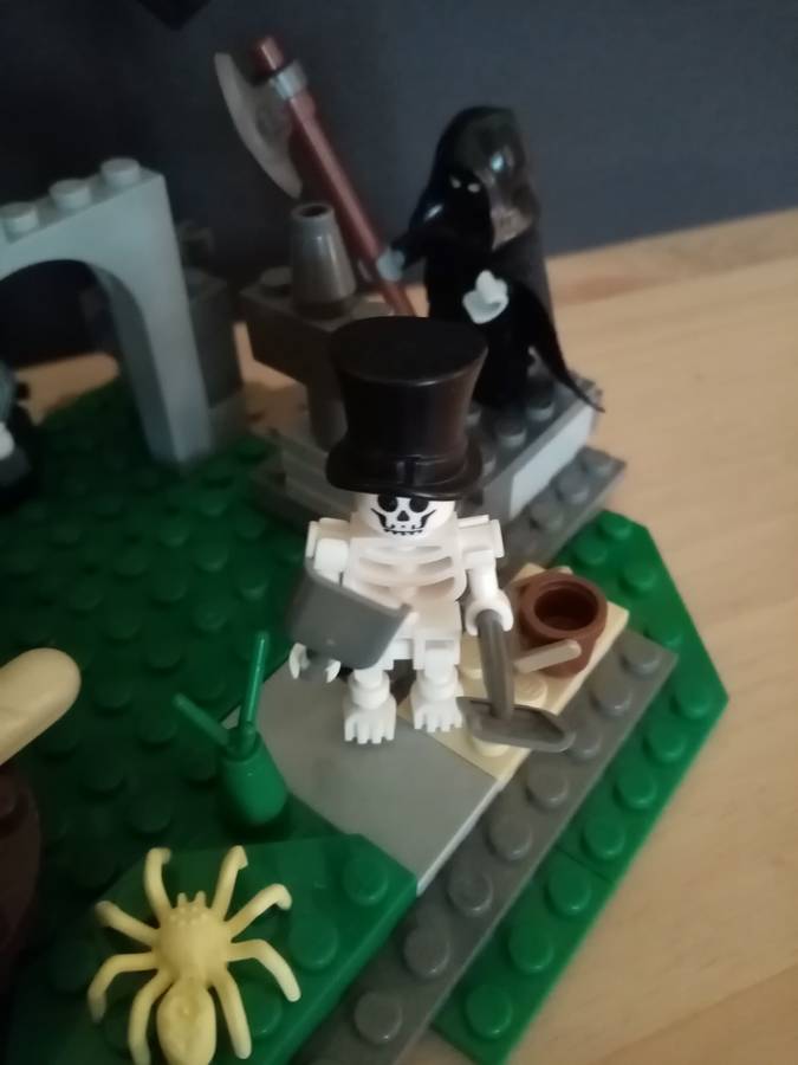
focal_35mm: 26
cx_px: 399
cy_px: 532
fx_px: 799
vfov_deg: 67.3
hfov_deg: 53.1
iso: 2054
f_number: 1.8
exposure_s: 1/14.3
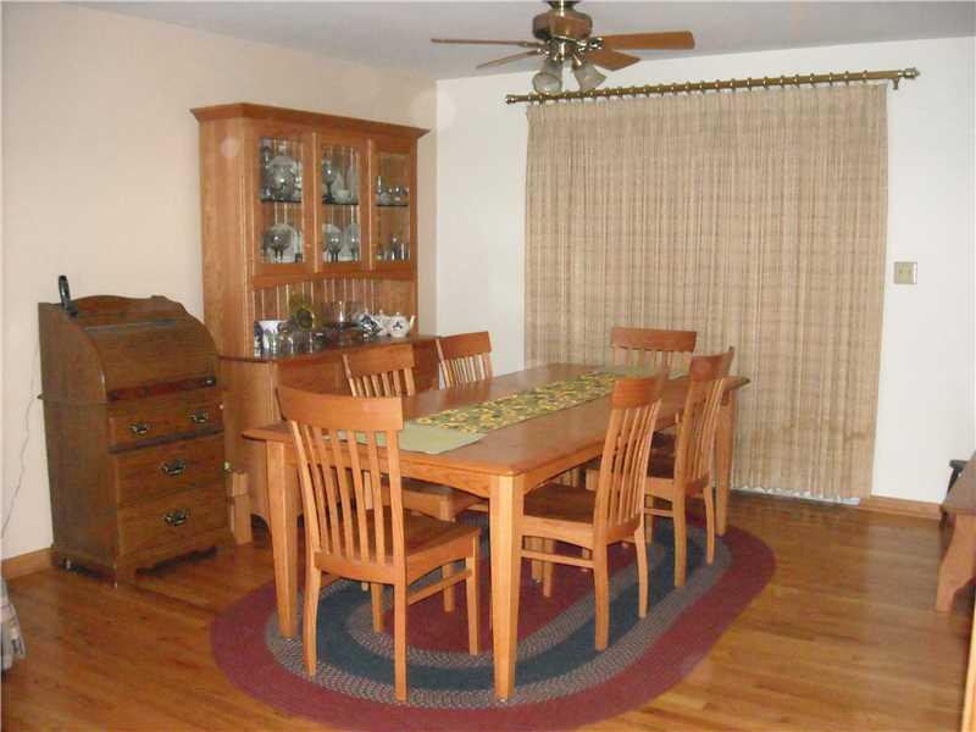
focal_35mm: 35
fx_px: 987
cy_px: 366
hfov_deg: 52.6
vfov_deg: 40.7
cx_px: 488
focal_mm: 5.7
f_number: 2.8
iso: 1600
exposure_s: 1/60
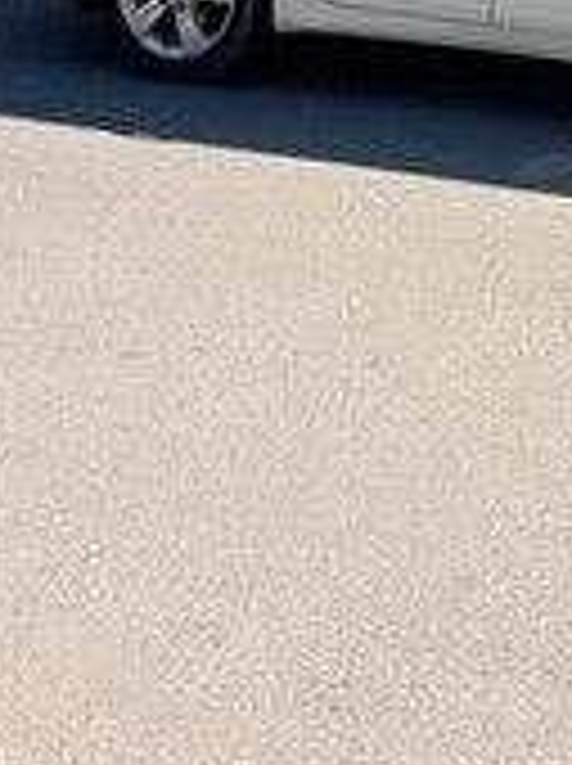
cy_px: -256
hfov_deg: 18.4
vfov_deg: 22.6
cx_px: 667
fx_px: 1679
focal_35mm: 76
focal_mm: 4.2
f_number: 1.7
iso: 40
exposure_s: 1/1300
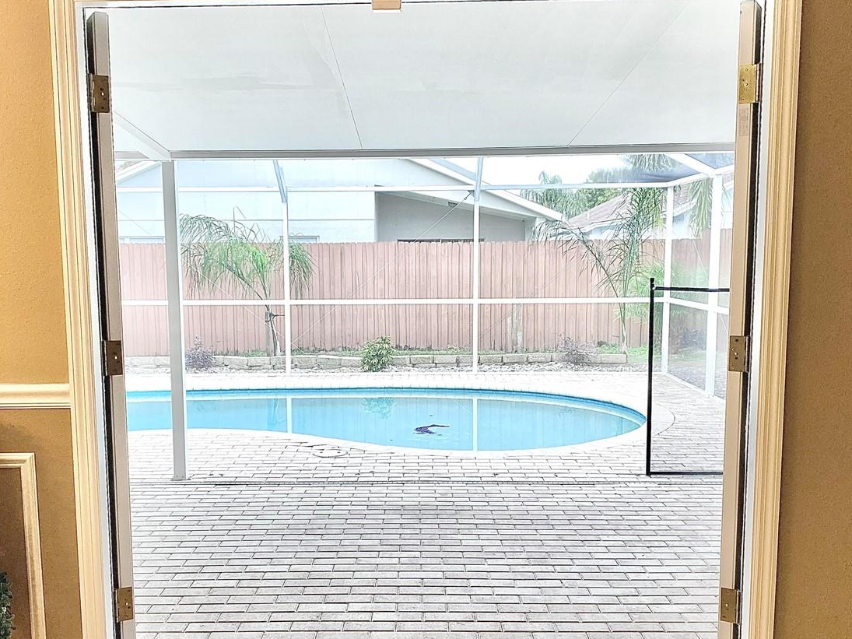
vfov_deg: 37.6
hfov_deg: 48.9
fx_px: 935
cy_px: 377
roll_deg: +0.0
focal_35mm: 38
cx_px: 391
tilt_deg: -7.3
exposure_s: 1/120
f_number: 1.8
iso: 50
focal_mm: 4.25
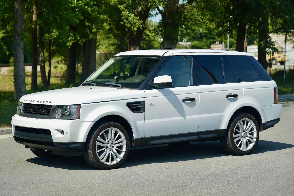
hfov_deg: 23.9
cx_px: 147
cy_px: 98
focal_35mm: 85
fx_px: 694
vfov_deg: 16.1
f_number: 3.5
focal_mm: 85
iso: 50
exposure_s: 1/250
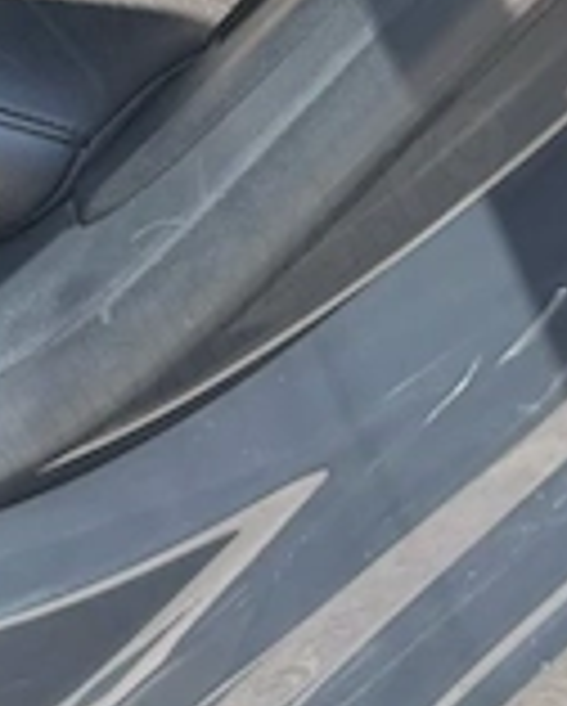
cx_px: -302
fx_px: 2701
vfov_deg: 12.0
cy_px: -980
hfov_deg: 11.5
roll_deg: -0.1
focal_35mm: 129
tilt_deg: -21.6
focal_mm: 5.96
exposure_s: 1/182
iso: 40
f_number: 1.6
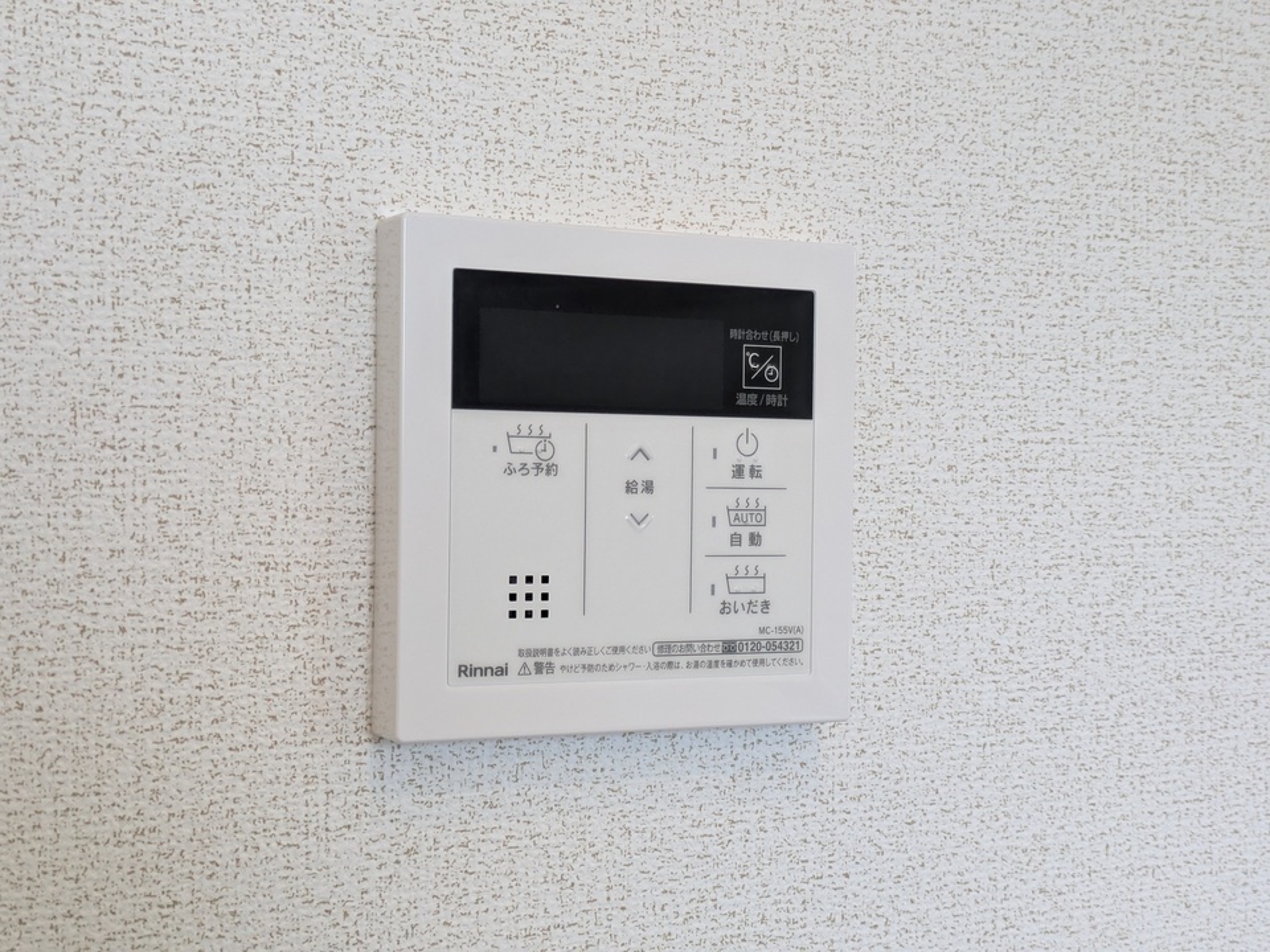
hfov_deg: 37.5
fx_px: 1871
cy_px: 476
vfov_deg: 28.6
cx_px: 635
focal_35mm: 51
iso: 128
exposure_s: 1/120
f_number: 1.89
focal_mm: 5.43
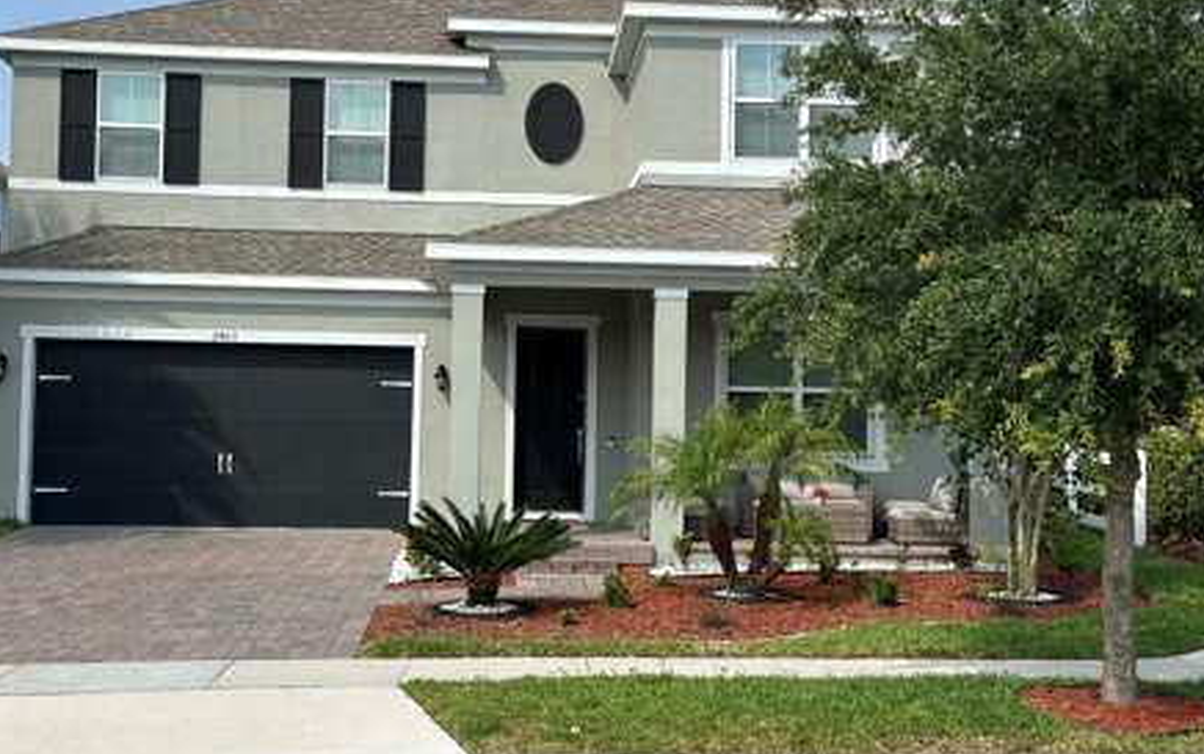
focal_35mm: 56
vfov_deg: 23.2
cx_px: 610
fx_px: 1838
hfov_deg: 36.3
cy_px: 354
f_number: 1.78
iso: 80
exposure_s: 1/4566
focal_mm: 6.86
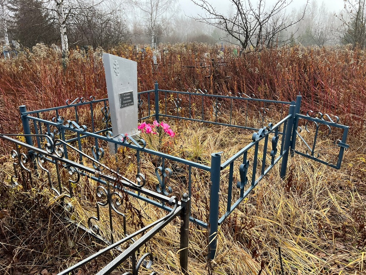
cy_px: 138
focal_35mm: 26
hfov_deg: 67.3
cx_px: 183
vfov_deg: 53.1
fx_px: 275
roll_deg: -0.6
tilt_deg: -21.0
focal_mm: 5.7
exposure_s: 1/421
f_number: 1.5
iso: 50
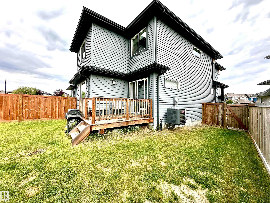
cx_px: 135
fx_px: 109
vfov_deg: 85.7
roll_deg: -1.5
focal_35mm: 14
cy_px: 102
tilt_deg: +2.0
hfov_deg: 102.1
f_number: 2.2
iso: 40
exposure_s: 1/602
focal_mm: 2.22
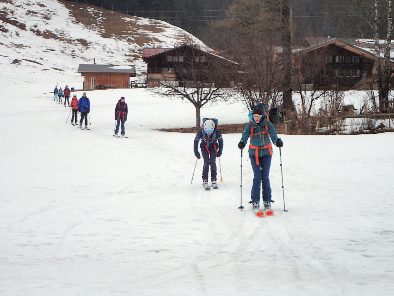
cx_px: 197
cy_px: 148
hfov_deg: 19.6
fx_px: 1138
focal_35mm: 100
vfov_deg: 14.8
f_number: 4.9
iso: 100
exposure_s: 1/200
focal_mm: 18
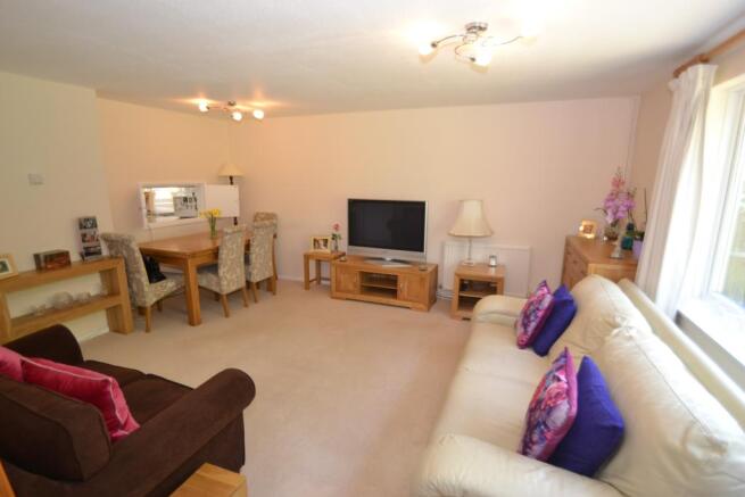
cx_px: 372
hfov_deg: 95.0
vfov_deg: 72.1
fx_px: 342
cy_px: 248
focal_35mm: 16
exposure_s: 1/60
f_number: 3.5
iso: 400
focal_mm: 11
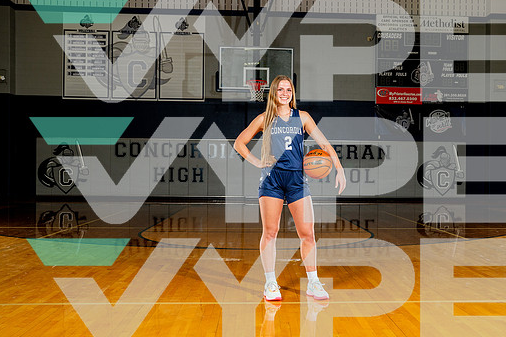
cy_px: 170
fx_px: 548
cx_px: 284
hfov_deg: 49.5
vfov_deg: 34.2
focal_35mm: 39
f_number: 8
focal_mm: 34
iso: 800
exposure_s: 1/250
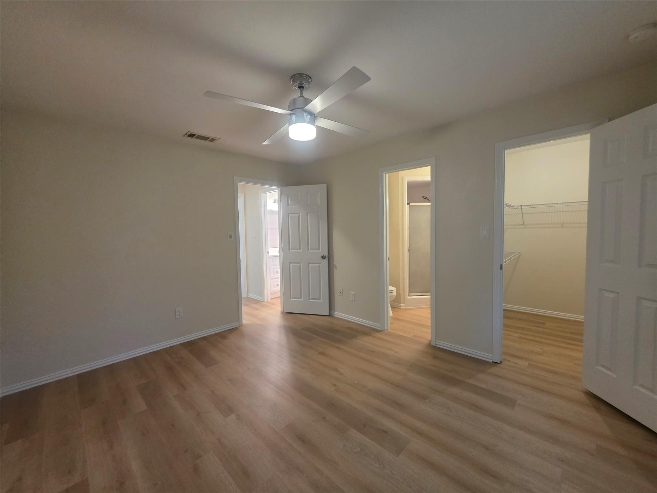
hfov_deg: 106.2
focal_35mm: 13
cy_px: 246
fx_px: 247
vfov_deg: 89.9
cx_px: 328
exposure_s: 1/60
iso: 320
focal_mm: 2.2
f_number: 1.9
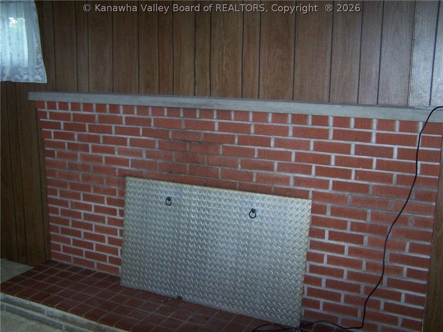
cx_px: 222
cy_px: 166
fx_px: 486
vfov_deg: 37.7
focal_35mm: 38
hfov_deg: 49.0
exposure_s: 1/60
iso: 140
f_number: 2.8
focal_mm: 6.3
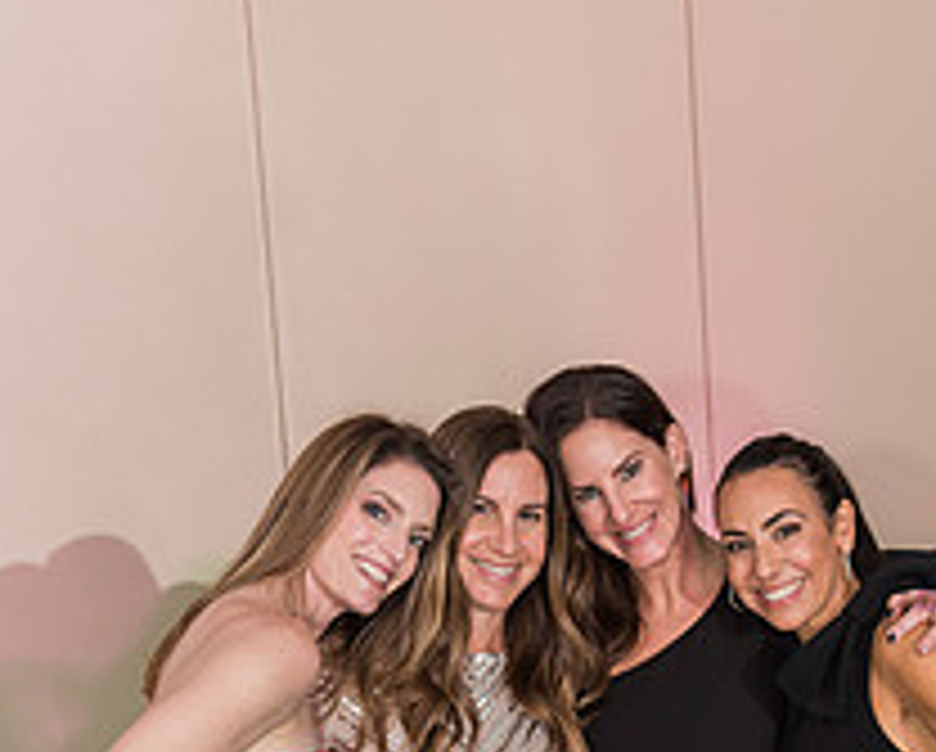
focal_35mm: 73
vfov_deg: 19.9
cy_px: 874
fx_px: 2025
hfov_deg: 26.0
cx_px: 558
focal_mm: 36
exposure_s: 1/100
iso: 800
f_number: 3.5
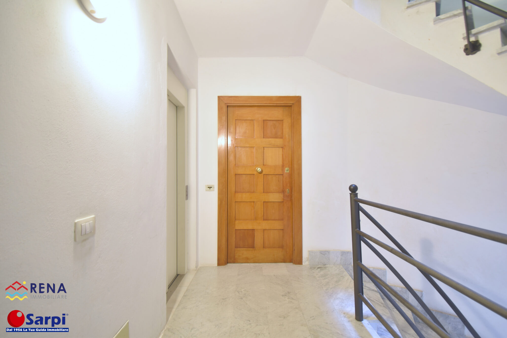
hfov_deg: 100.4
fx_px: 211
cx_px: 254
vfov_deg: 77.3
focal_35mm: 15
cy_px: 169
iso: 100
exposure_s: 1.3
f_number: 4.5
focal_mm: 10
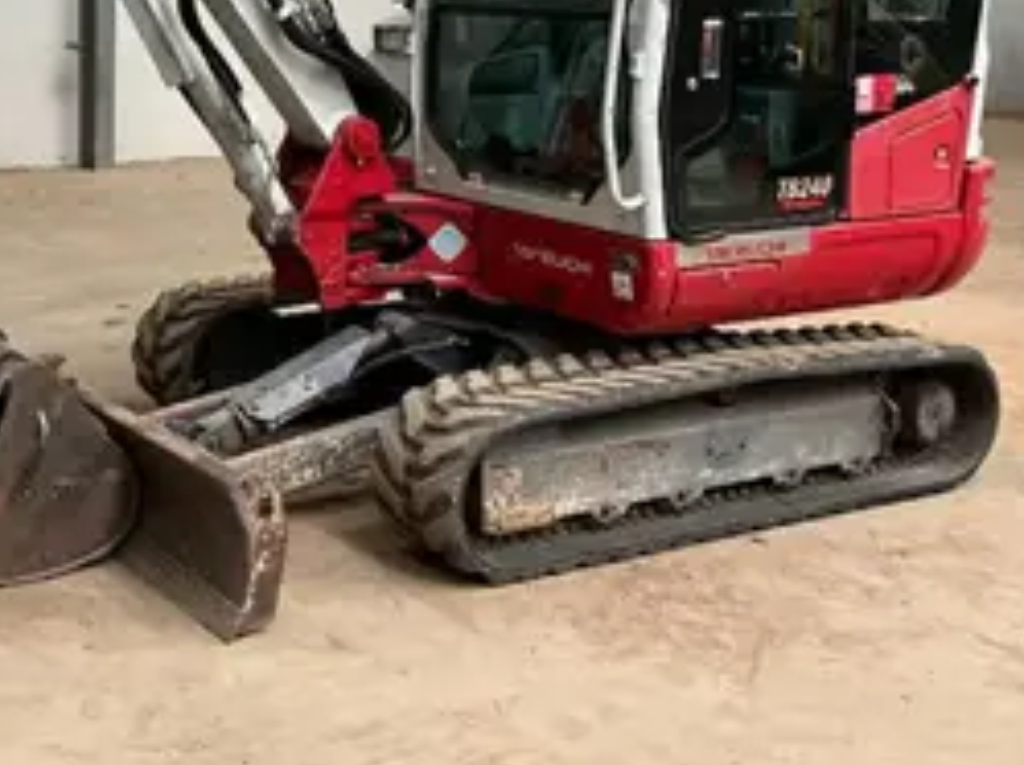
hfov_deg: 32.9
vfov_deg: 25.4
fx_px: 1654
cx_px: 127
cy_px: 107
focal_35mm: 56
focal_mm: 3
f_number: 1.8
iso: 64
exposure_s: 1/62
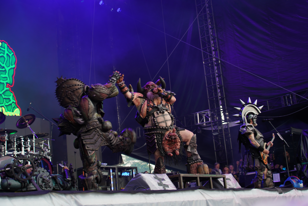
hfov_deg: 38.2
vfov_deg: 26.0
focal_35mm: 52
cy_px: 103
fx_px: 445
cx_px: 154
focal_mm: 52
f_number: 4
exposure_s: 1/125
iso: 200
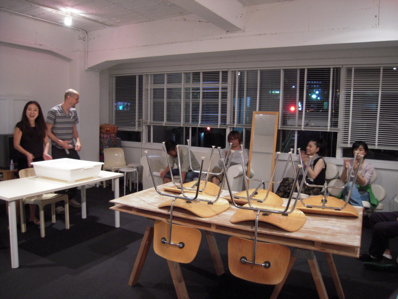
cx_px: 199
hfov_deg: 63.4
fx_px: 322
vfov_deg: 49.7
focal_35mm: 28
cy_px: 150
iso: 400
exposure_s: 1/20
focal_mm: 5
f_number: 2.7
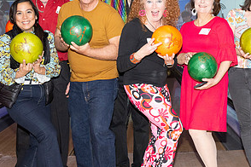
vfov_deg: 19.2
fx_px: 495
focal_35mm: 71
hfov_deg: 28.1
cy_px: 63
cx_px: 184
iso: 1600
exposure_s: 1/100
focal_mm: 36
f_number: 5.6
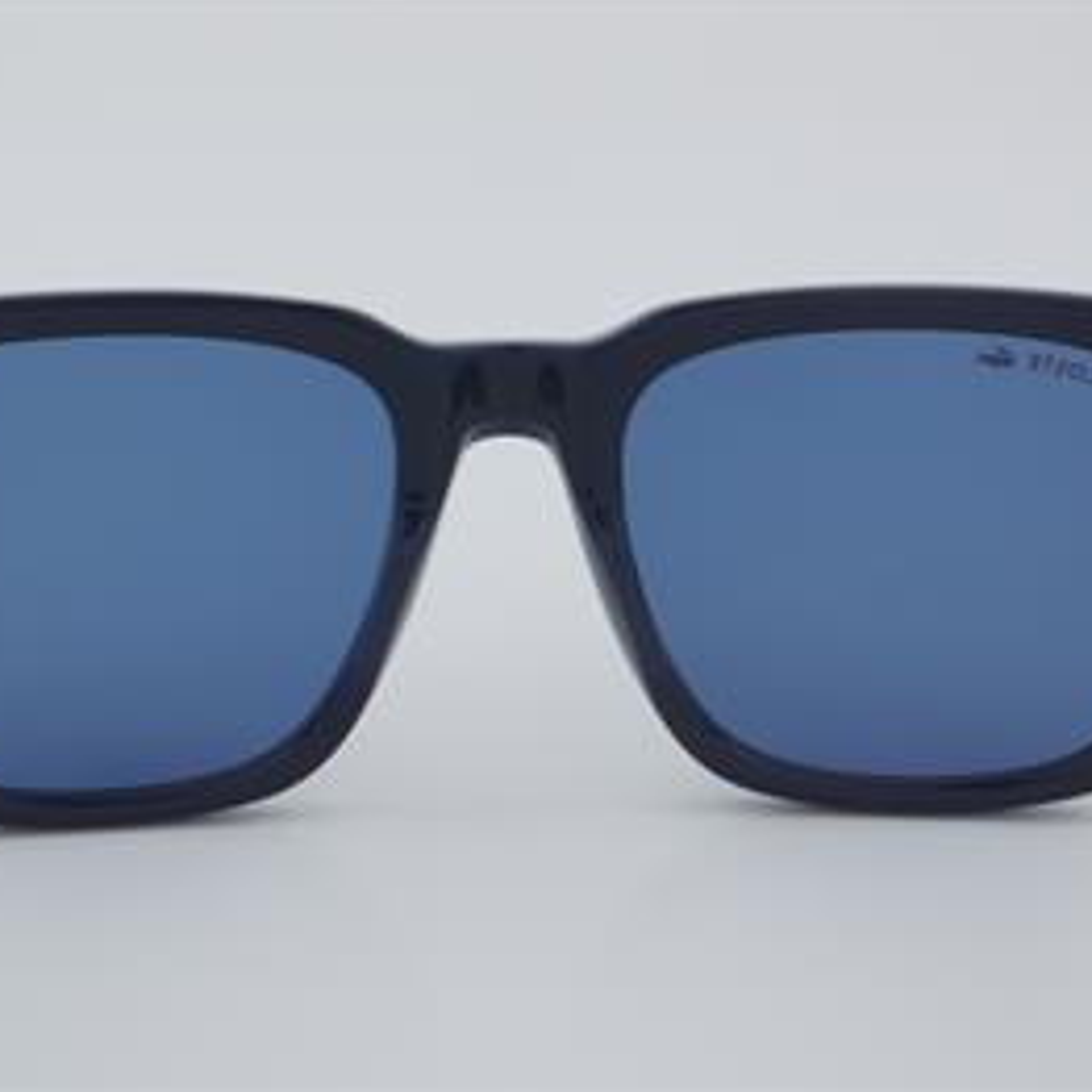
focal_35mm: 88
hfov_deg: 19.8
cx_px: 504
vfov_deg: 19.8
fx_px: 3128
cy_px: 542
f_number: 32
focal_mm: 45
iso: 100
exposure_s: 1/4
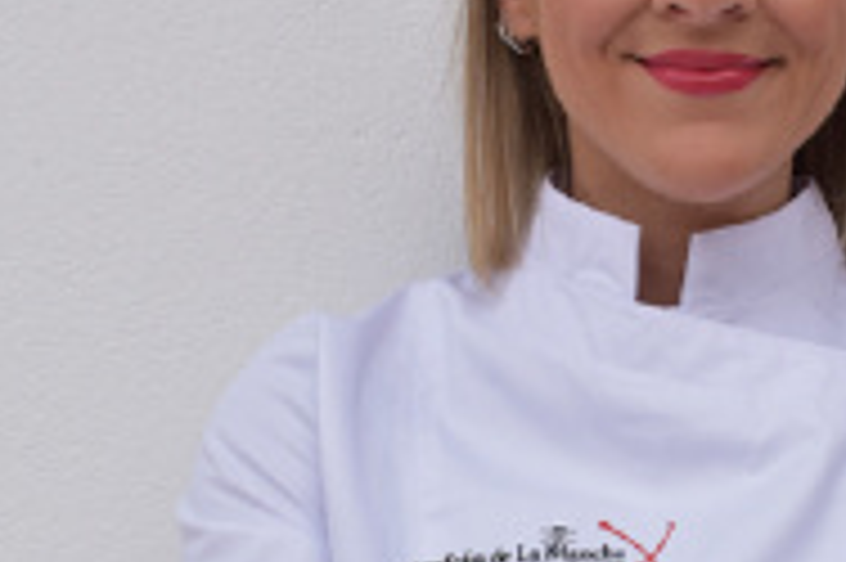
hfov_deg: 21.1
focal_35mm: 96
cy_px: 434
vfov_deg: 14.2
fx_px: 2254
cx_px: 644
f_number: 7.1
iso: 200
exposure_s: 1/250
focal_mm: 24
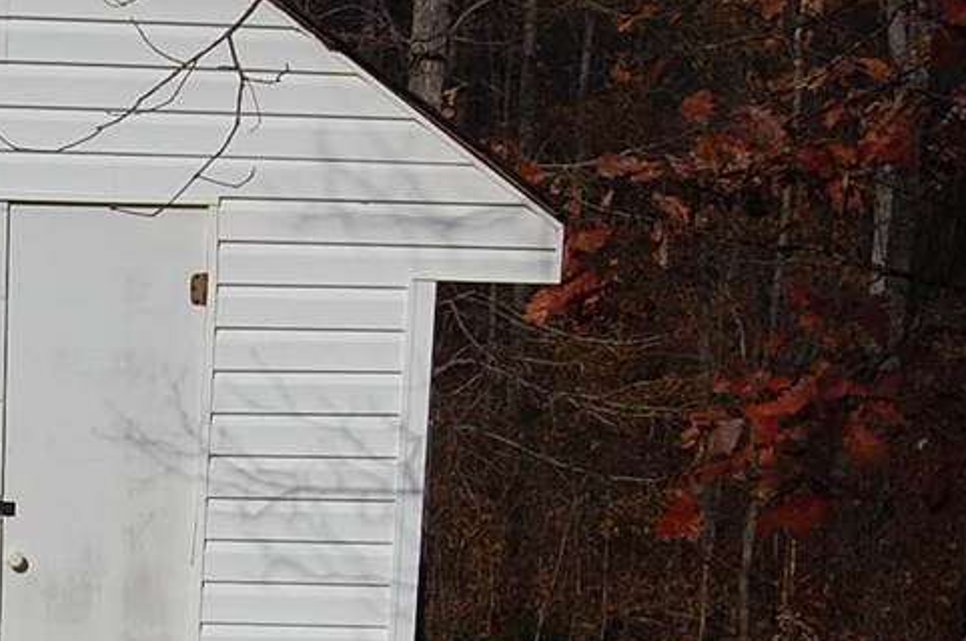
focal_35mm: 88
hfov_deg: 22.2
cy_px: 493
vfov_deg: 15.4
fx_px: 2358
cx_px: -25
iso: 200
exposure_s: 1/400
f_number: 10
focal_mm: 26
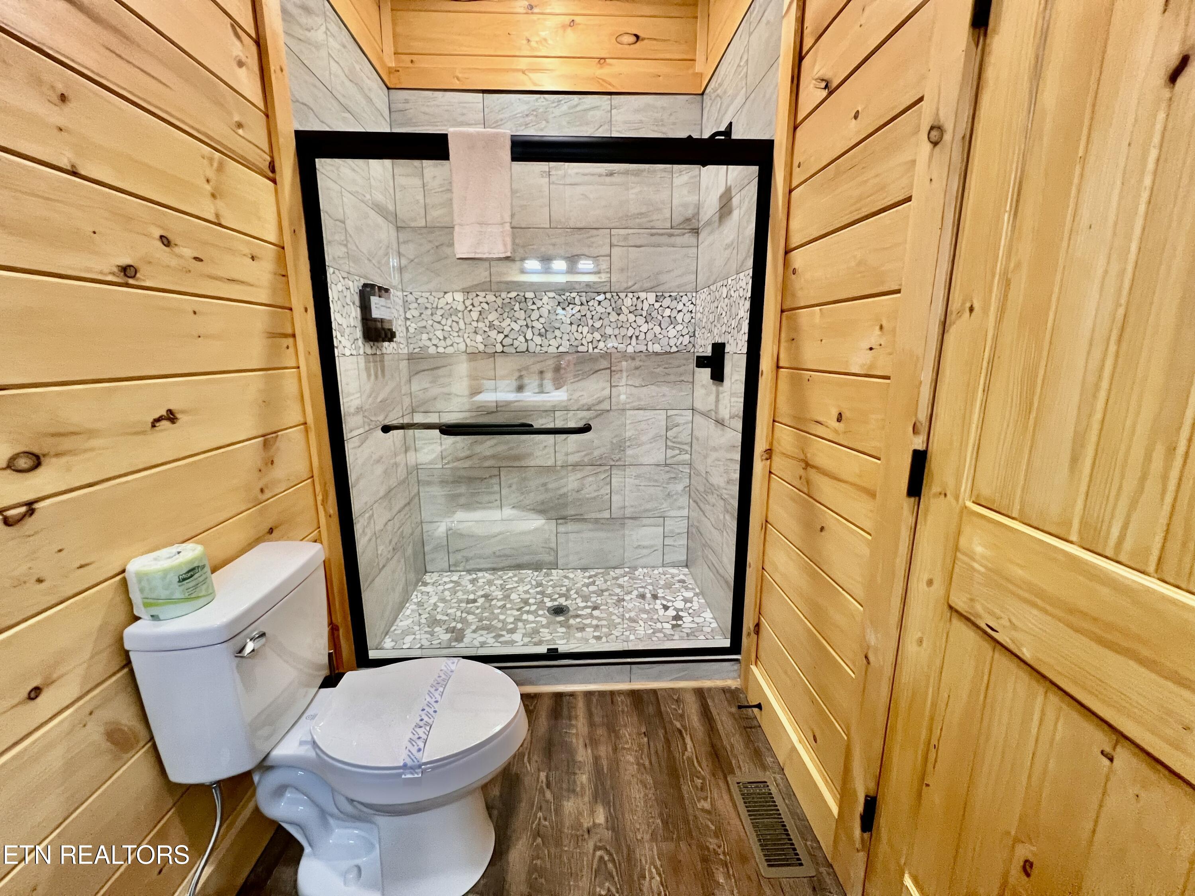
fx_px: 449
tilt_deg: -12.5
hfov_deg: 106.2
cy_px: 448
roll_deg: -0.2
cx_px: 598
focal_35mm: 13
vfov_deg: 89.9
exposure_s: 1/60
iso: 320
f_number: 1.8
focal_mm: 1.57
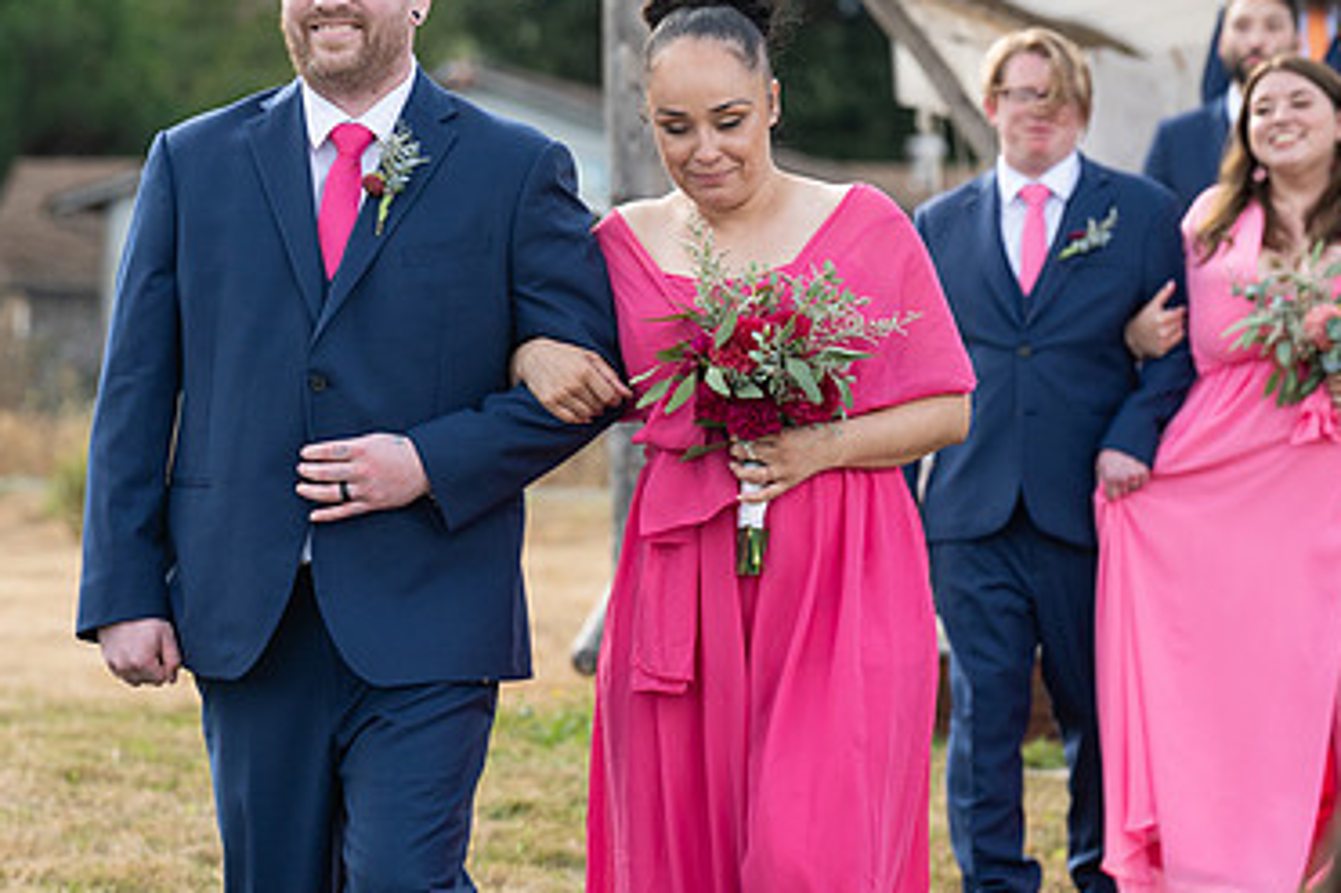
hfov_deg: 10.0
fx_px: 7632
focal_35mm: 205
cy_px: 421
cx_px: 727
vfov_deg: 6.7
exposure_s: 1/800
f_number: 4.5
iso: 400
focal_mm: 131
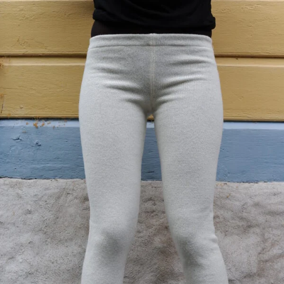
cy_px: 197
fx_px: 594
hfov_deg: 26.9
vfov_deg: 26.7
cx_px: 142
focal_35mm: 64
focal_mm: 50
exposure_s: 1/125
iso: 400
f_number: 5.6
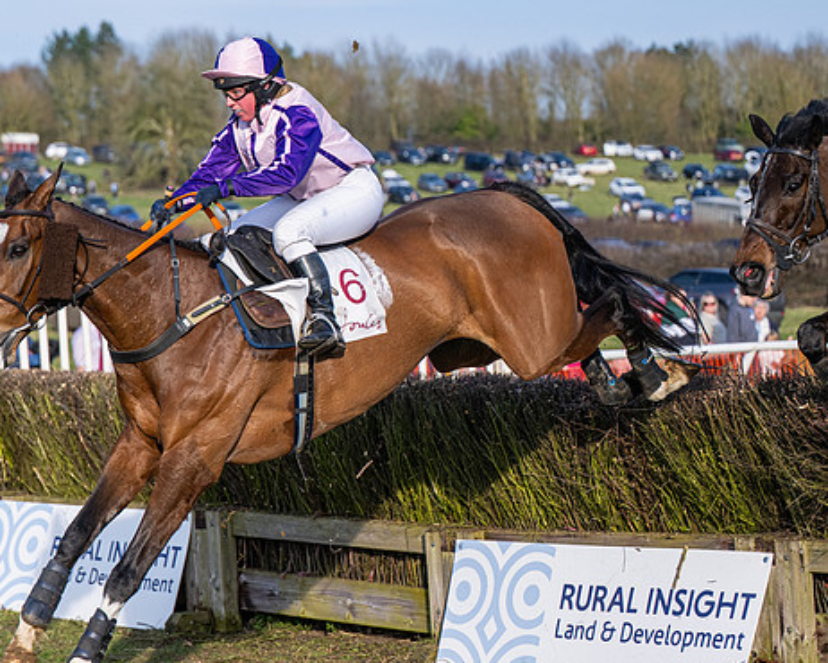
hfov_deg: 16.3
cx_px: 274
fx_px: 2893
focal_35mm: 118
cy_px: 296
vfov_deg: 13.1
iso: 400
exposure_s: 1/4000
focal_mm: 70
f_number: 2.8
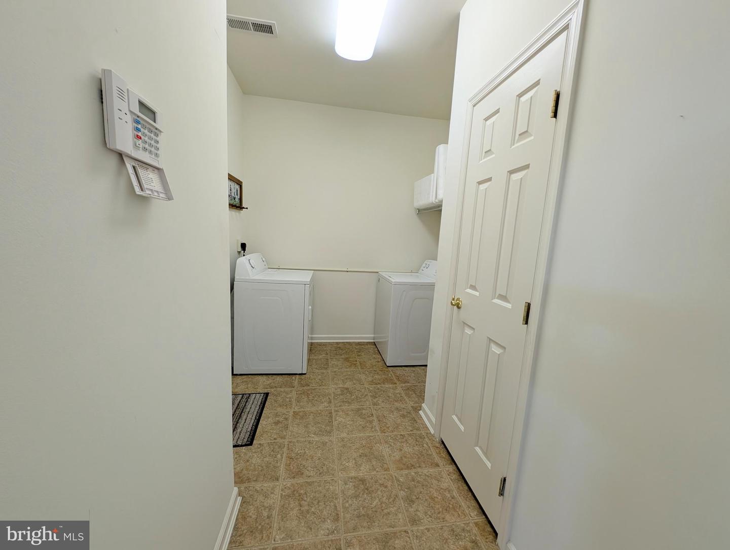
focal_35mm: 12
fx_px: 253
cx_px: 365
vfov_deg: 94.6
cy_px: 275
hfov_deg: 110.5
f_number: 1.95
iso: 42
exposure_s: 1/60
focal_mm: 2.23
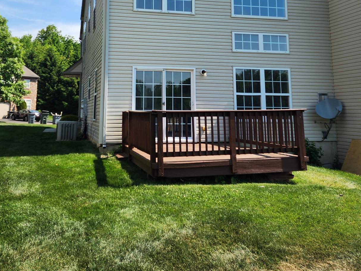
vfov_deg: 35.4
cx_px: 157
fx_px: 407
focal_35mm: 39
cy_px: 45
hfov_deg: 47.7
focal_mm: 6.4
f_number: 1.8
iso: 12
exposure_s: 1/803
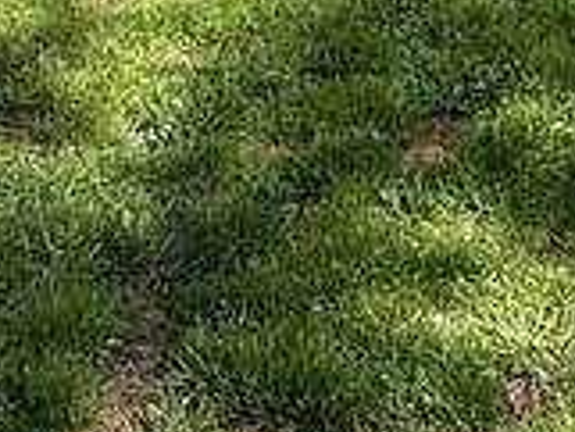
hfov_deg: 17.6
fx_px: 1845
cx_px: 432
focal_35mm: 111
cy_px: -943
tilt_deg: +4.9
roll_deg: -0.1
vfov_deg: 9.6
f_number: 2.2
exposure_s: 1/1431
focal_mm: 2.22
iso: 50
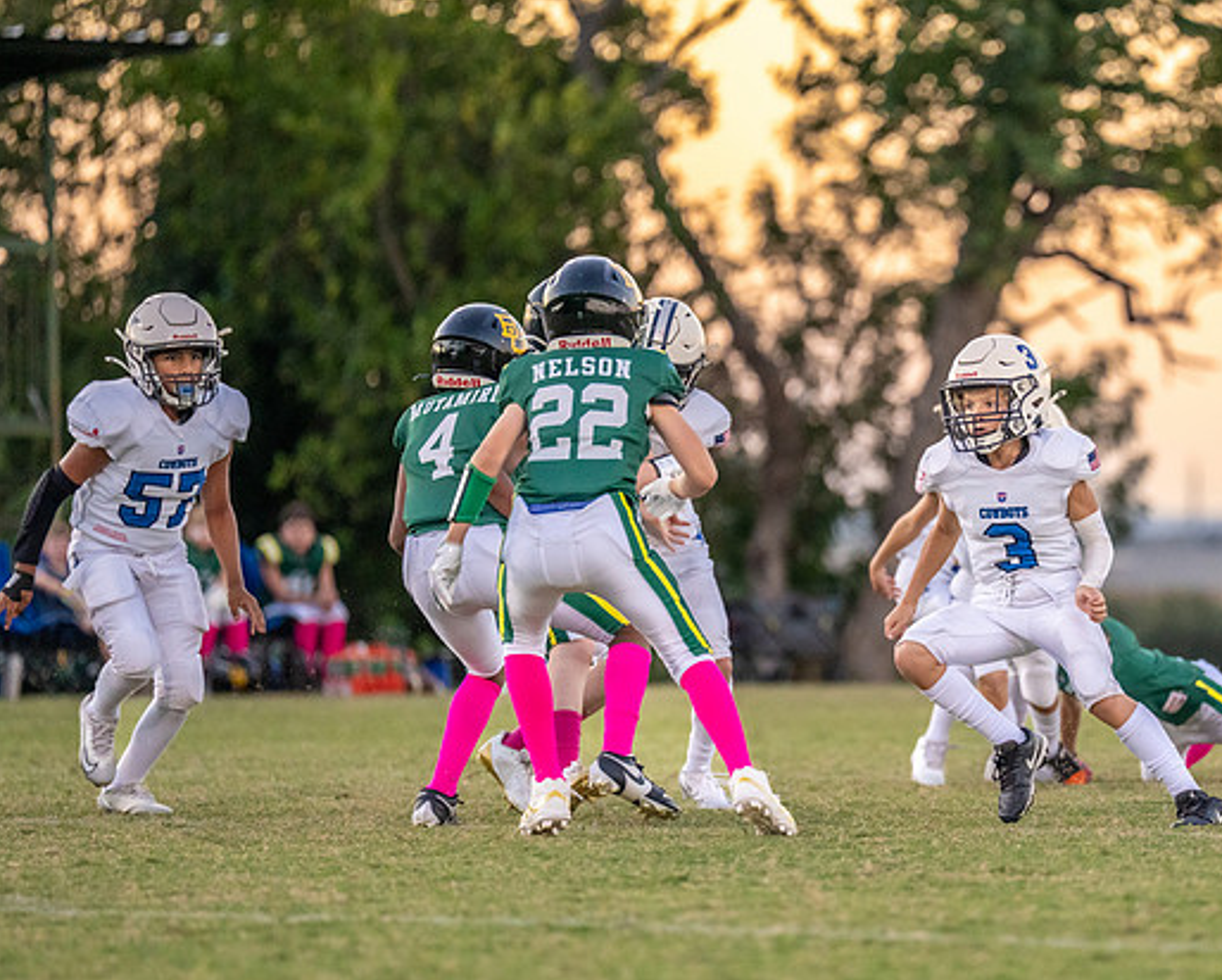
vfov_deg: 4.9
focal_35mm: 314
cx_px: 947
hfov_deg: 6.1
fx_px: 11365
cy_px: 532
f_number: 2.8
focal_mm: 200
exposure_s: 1/1600
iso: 2500
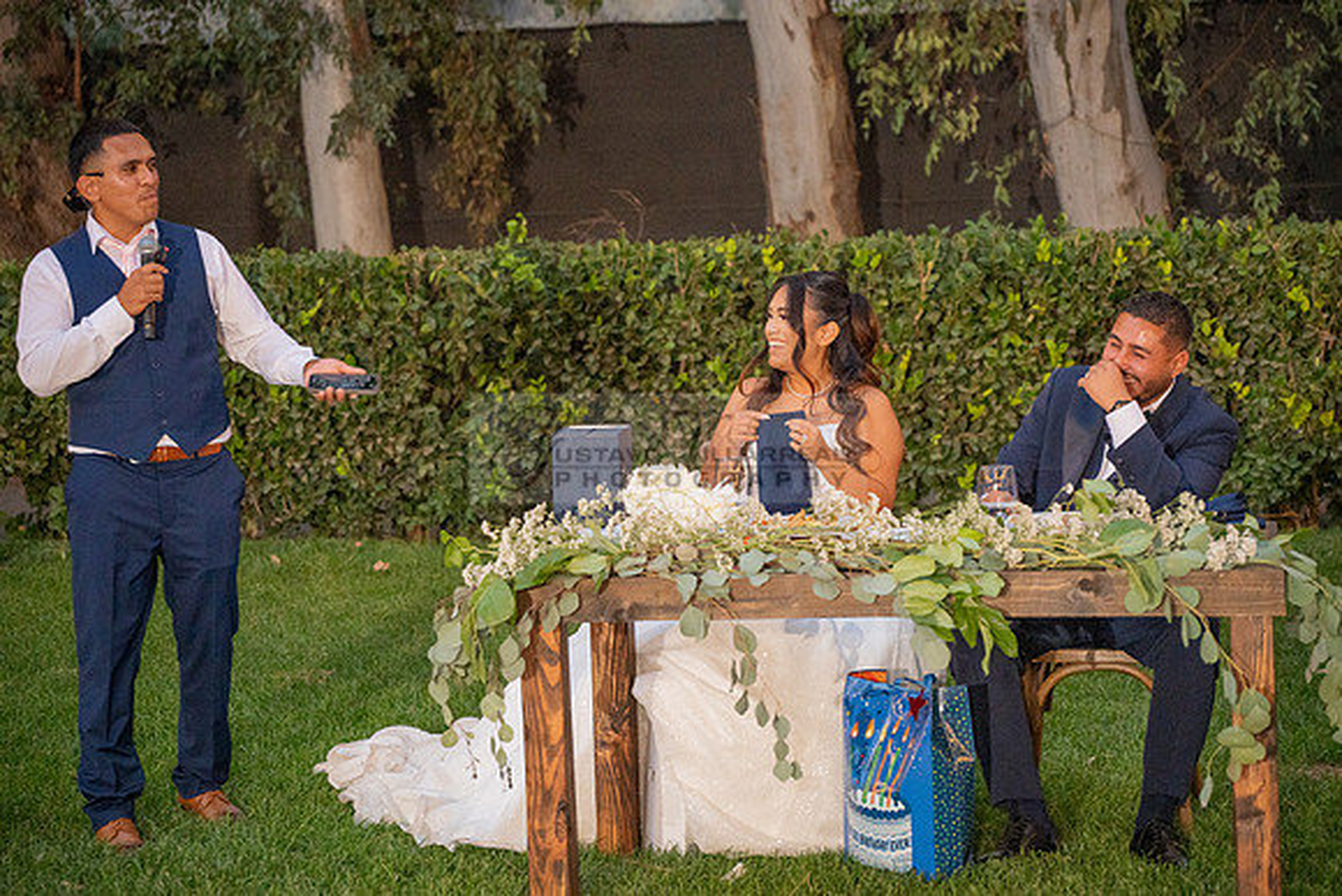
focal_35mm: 95
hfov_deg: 21.5
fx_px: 3542
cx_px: 671
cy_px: 448
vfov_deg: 14.4
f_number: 4
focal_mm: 95
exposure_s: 1/200
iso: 2500
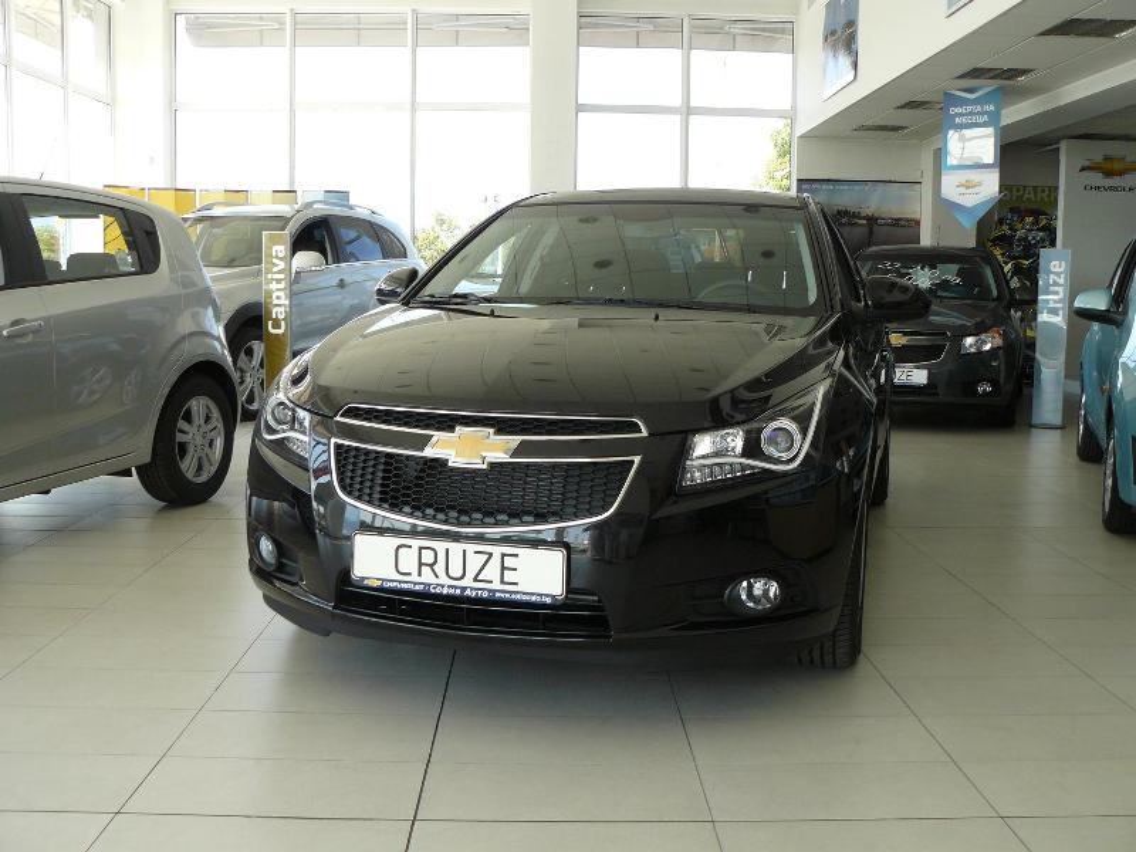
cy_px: 426
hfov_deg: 51.4
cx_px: 568
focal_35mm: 36
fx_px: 1181
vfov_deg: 39.7
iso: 100
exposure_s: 1/125
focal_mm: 6
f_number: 3.6
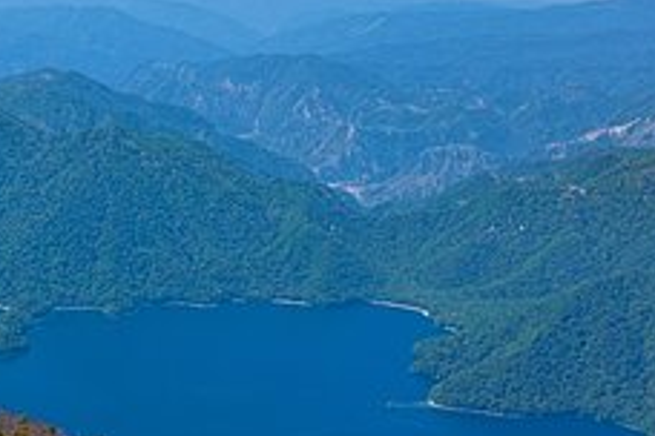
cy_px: 159
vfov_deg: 13.5
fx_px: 1837
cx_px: 46
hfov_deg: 19.8
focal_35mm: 101
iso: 200
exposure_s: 1/160
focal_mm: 30
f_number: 6.3
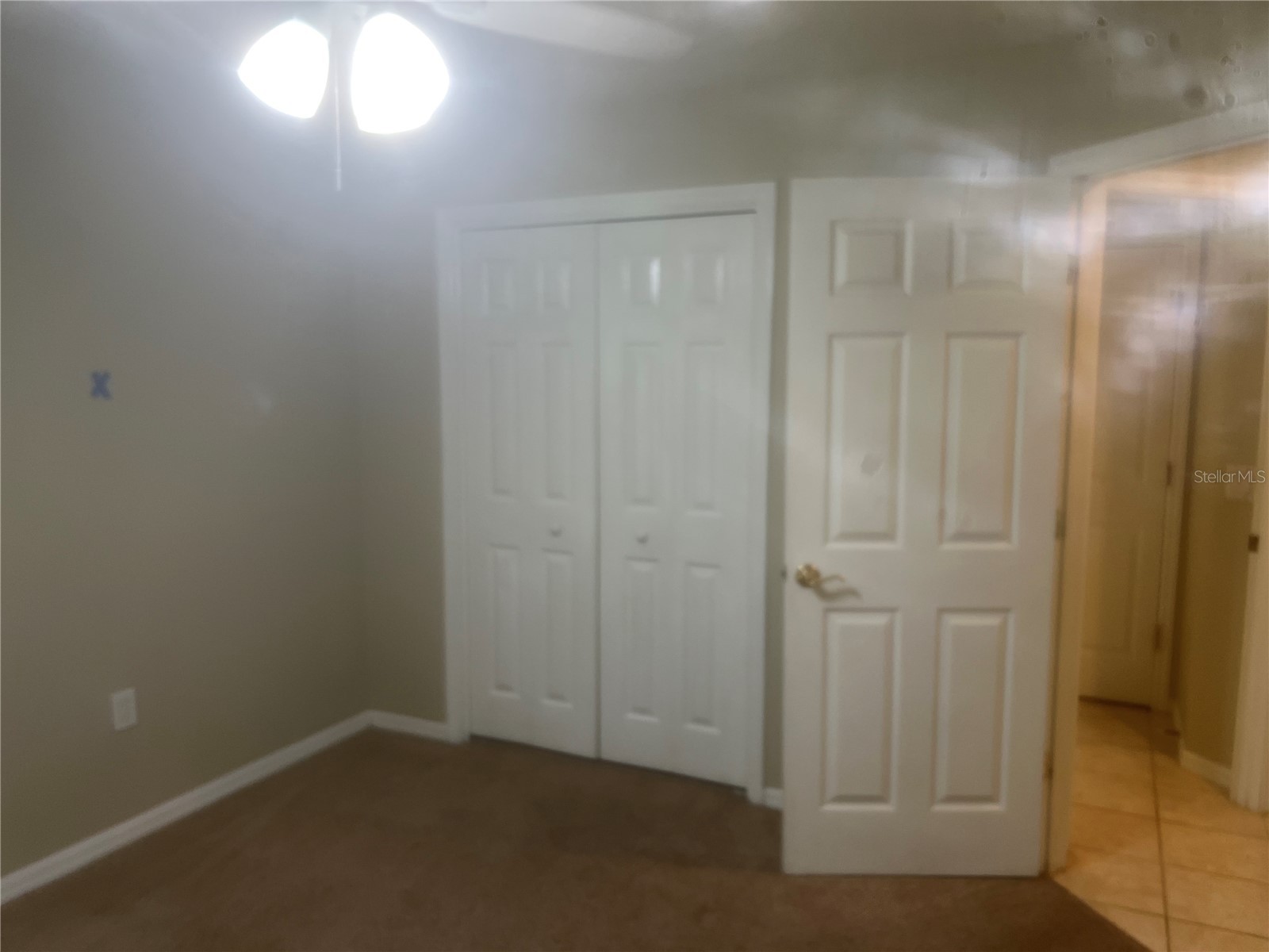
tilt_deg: -5.5
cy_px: 476
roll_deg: -0.1
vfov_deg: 53.1
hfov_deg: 67.3
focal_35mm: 26
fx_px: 953
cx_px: 634
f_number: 1.5
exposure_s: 1/60
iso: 80
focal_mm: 5.7
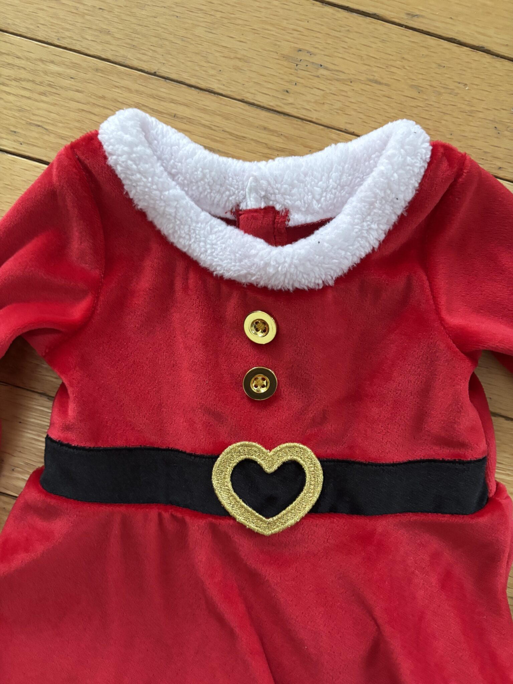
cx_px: 256
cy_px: 342
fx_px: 514
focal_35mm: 26
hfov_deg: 53.1
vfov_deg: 67.3
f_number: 1.6
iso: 500
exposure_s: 1/60
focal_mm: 5.96
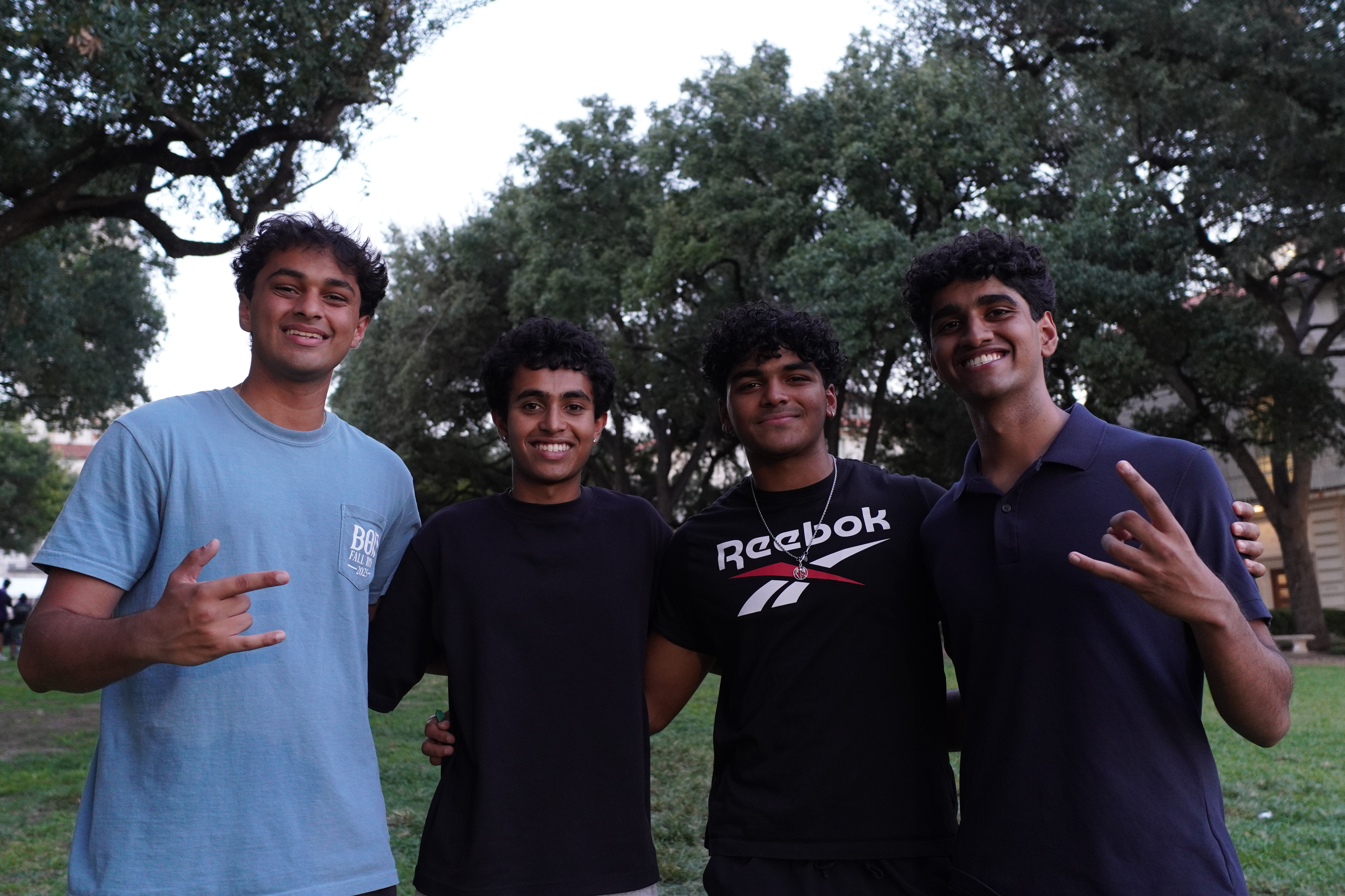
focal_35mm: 30
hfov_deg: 61.9
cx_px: 672
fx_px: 1121
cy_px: 448
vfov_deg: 43.6
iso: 800
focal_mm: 20
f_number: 3.5
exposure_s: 1/100
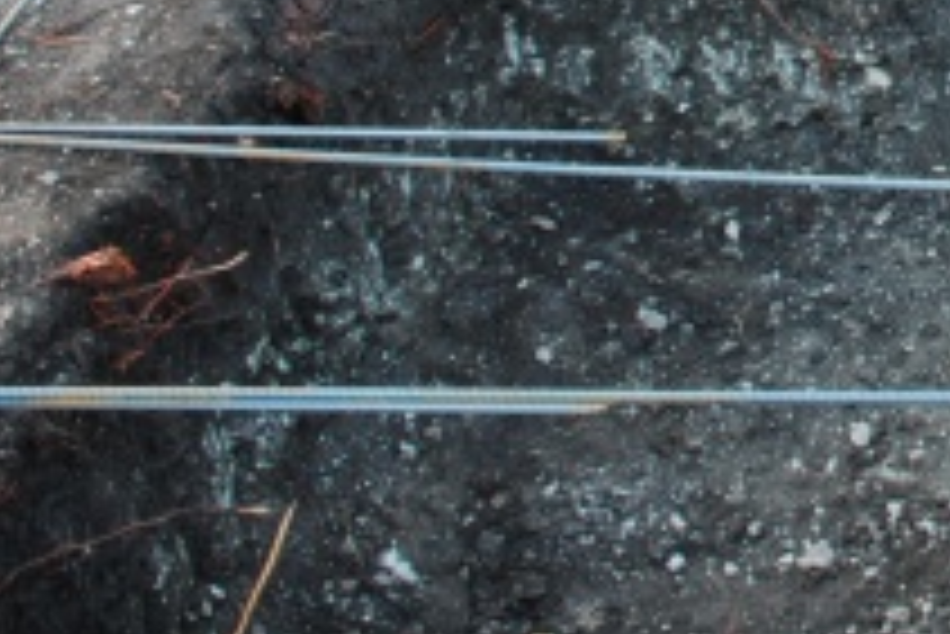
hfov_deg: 21.9
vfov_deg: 15.4
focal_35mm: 82
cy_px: -315
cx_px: 1288
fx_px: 2165
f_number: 3.5
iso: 200
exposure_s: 1/50
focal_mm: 18
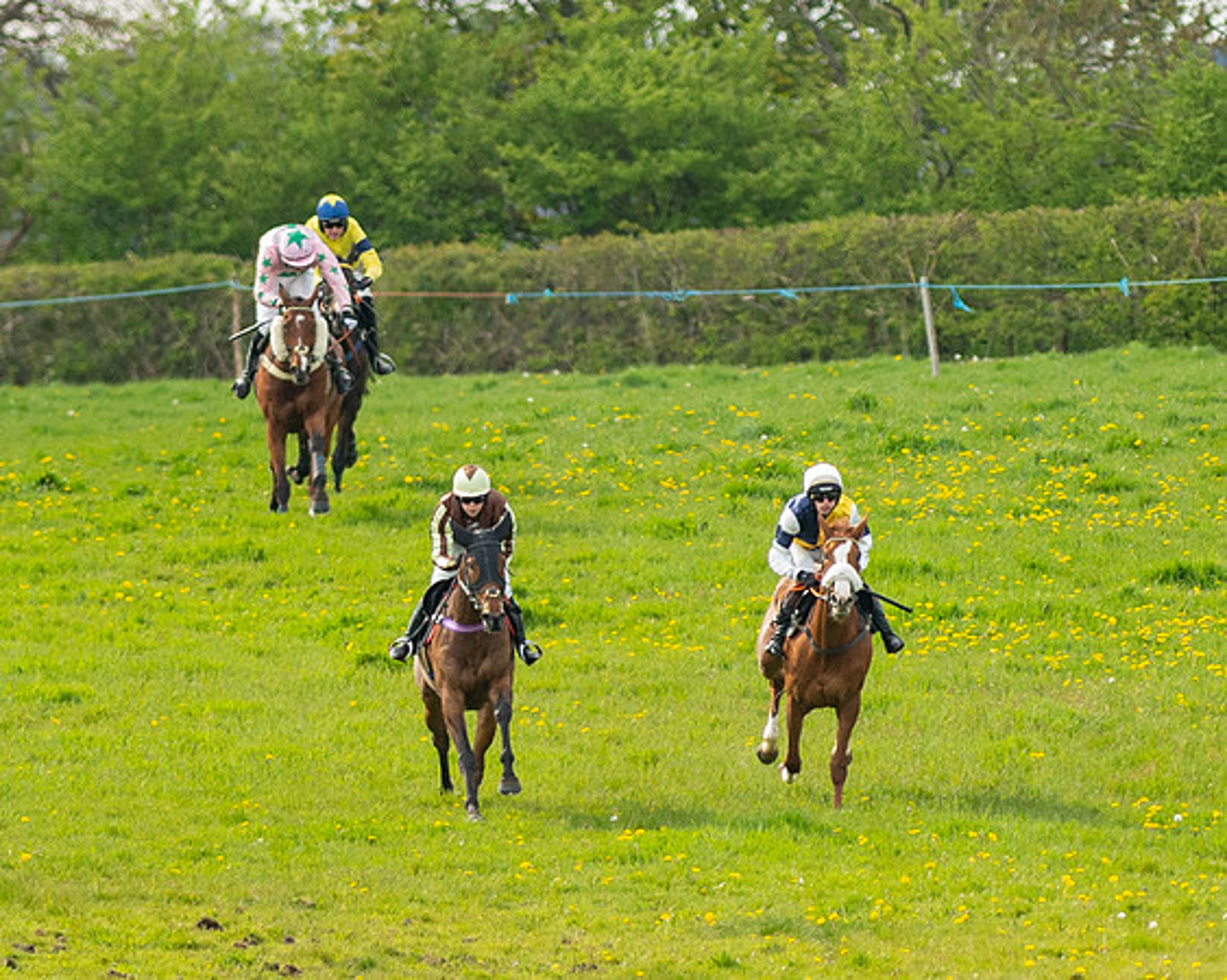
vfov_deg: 1.6
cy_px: 570
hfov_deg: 2.0
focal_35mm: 990
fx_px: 35924
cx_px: 900
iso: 800
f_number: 4
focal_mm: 300
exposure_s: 1/2500
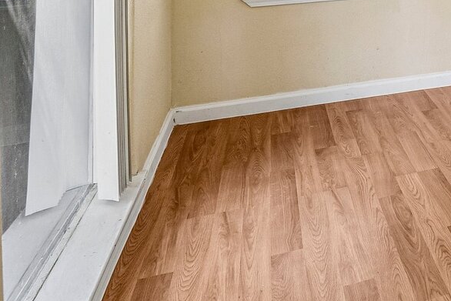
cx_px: 598
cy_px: -89
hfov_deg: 31.4
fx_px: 589
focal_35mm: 47
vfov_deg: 24.9
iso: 720
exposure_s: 1/15
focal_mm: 17
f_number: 8
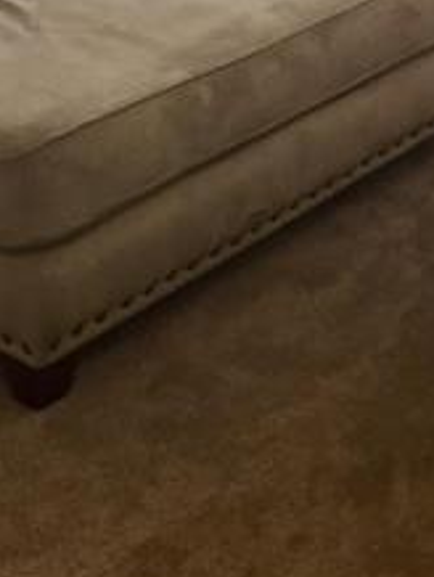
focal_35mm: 102
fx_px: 1702
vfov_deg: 16.6
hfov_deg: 14.4
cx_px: 378
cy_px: -408
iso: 160
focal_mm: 4.15
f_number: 2.2
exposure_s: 1/33
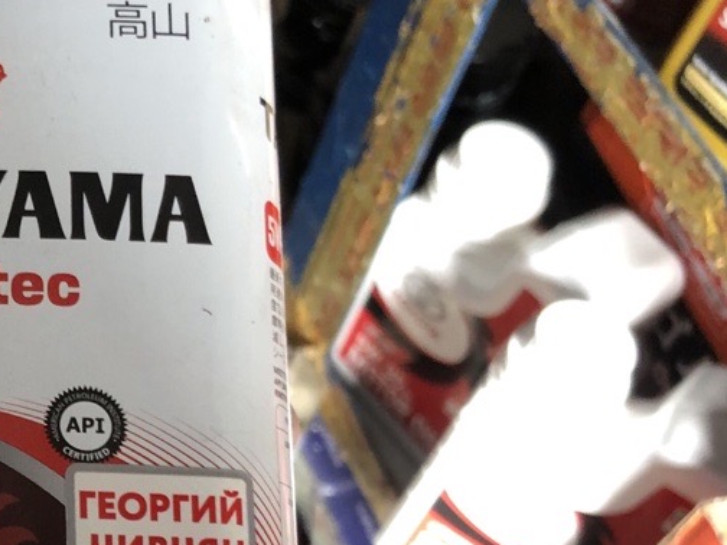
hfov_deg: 22.2
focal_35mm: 80
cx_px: -182
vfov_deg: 18.3
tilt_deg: -54.8
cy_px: 433
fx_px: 1680
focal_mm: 4
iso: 40
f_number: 1.8
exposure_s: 1/15
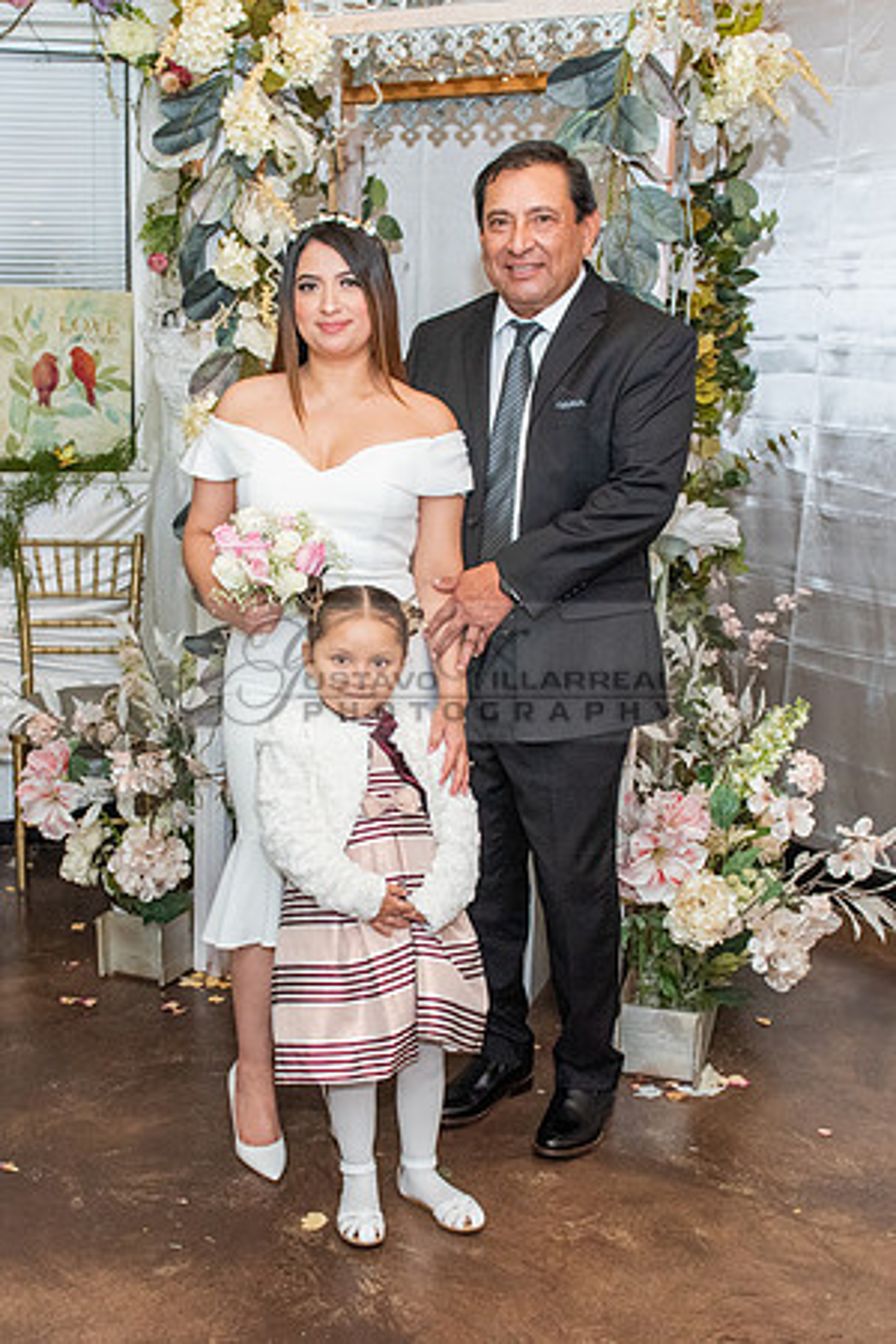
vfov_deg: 48.0
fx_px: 1506
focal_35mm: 40
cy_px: 754
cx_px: 366
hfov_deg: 33.0
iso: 1600
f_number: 4.5
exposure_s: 1/125
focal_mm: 24
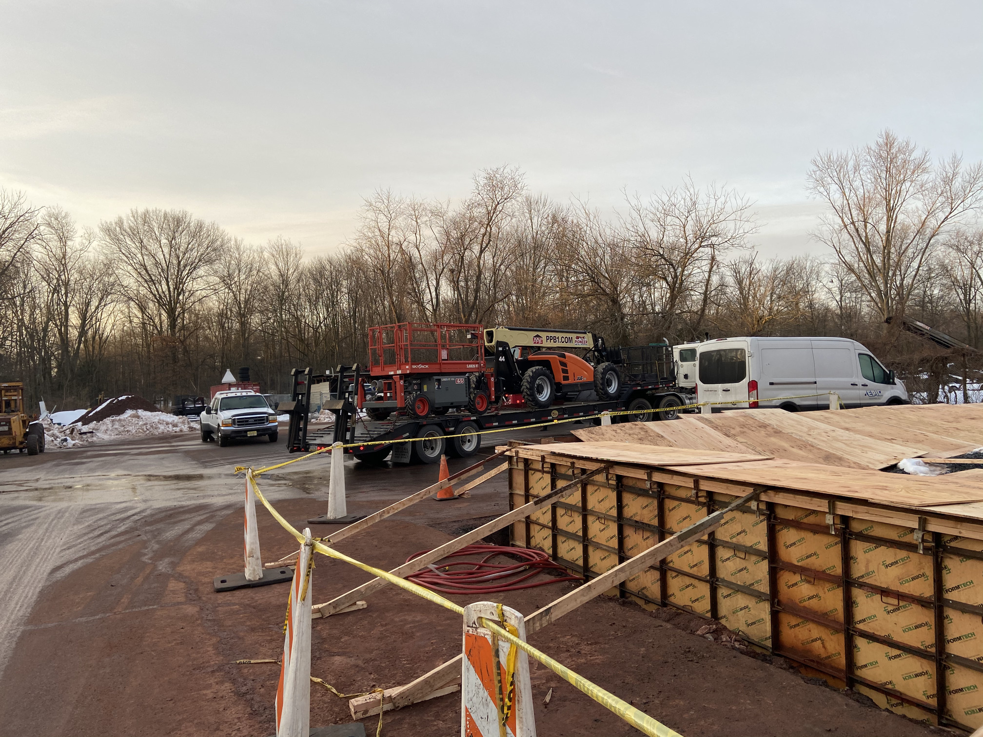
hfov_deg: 67.3
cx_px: 492
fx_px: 738
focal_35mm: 26
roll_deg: +2.7
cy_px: 368
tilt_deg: +0.0
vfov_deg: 53.1
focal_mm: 4.25
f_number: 1.8
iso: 32
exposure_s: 1/454
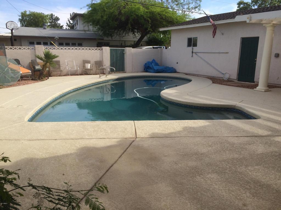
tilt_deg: -14.7
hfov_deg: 61.7
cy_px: 105
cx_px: 140
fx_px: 235
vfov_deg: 48.2
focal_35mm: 29
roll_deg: +1.7
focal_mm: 4.15
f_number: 2.2
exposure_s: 1/1520
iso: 32
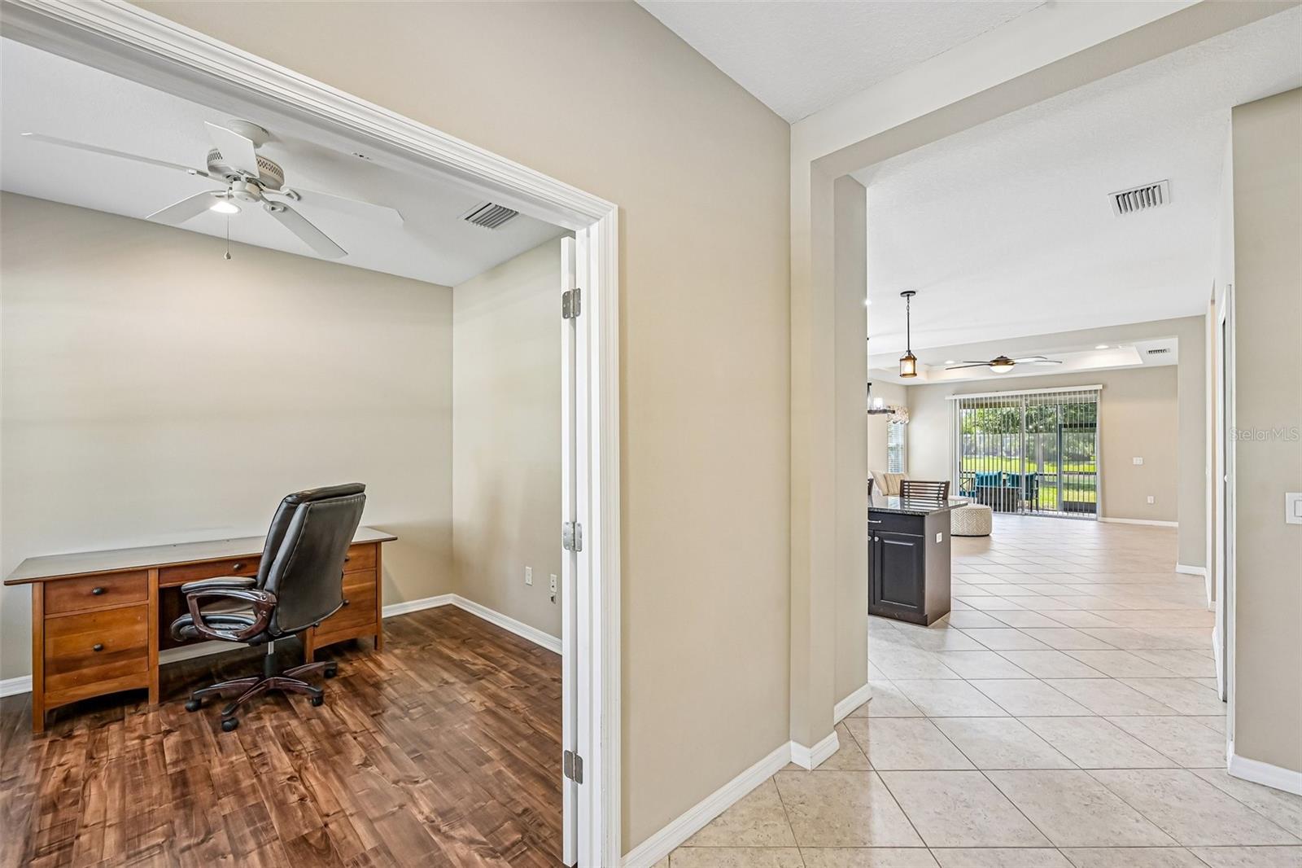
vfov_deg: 81.2
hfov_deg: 104.3
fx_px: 506
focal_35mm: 14
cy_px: 434
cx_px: 651
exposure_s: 1/10
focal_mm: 14
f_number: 8
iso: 400
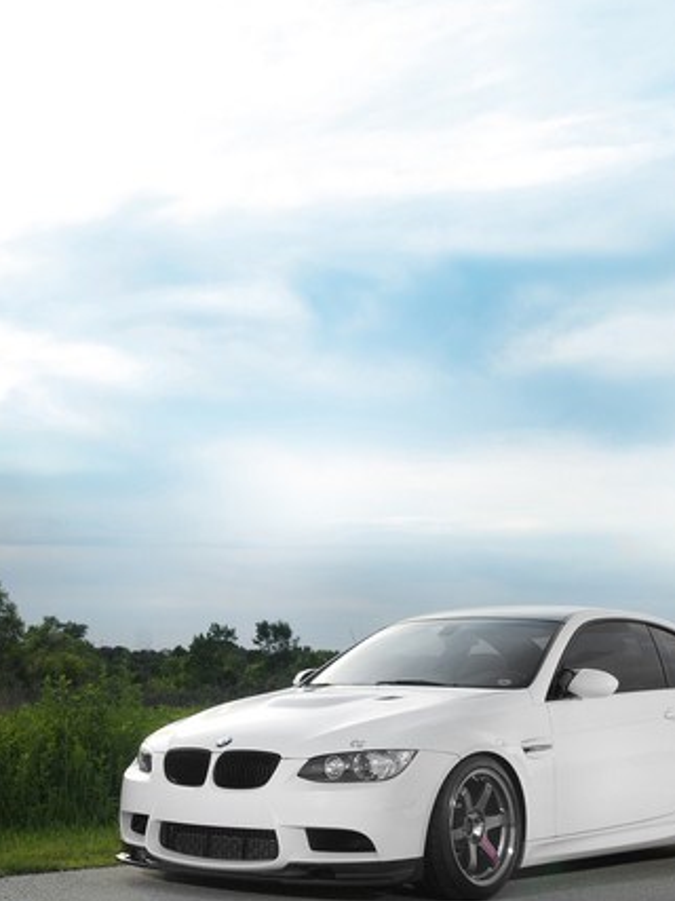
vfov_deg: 29.7
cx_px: 234
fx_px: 1691
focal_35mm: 65
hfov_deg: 22.5
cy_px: 557
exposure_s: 1/80
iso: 100
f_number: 9
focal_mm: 24
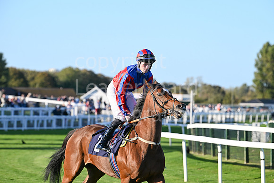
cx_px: 137
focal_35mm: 200
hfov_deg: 10.3
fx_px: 1523
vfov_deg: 6.9
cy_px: 92
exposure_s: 1/1250
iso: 400
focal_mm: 200
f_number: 5.6
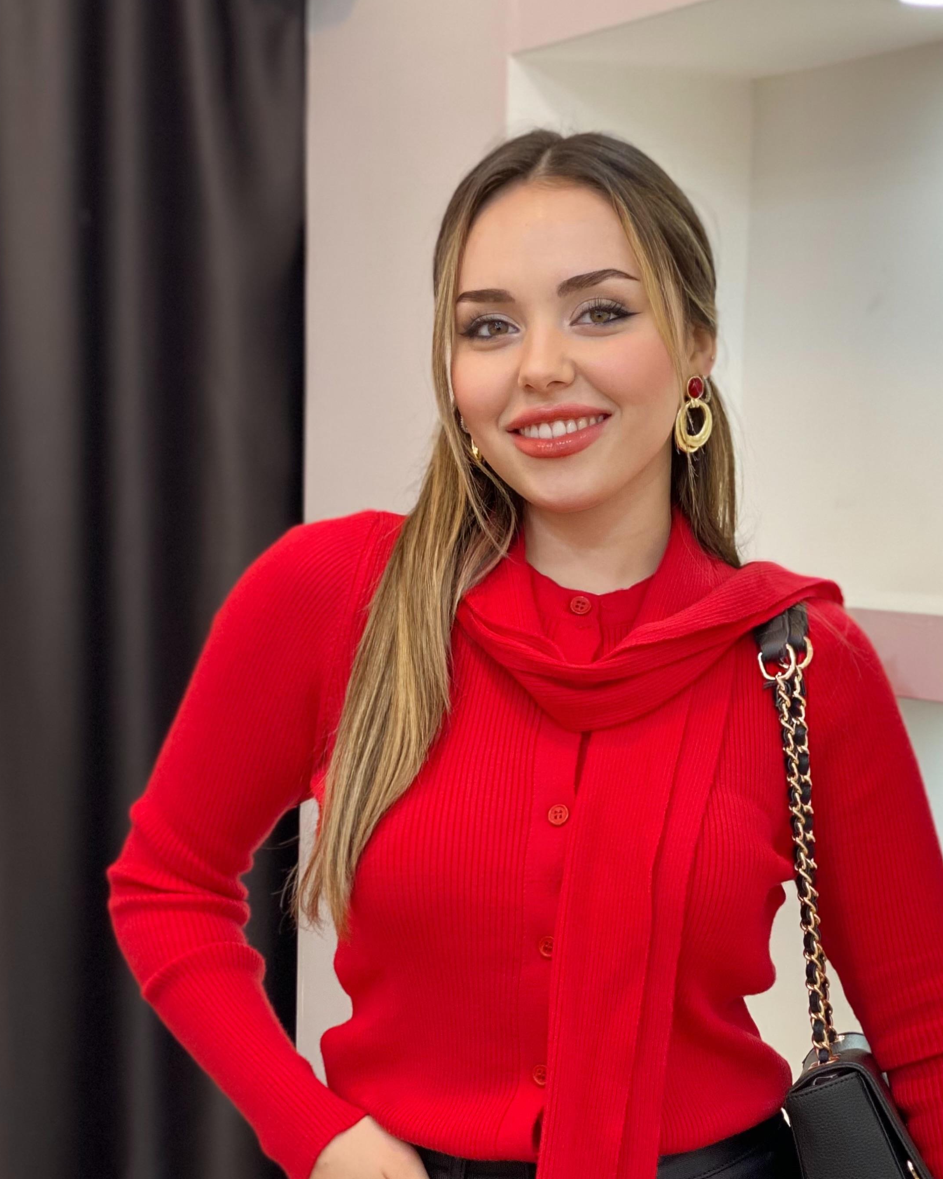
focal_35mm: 76
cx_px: 565
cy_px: 822
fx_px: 2652
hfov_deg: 20.1
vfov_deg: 24.9
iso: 125
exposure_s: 1/100
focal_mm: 6
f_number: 2
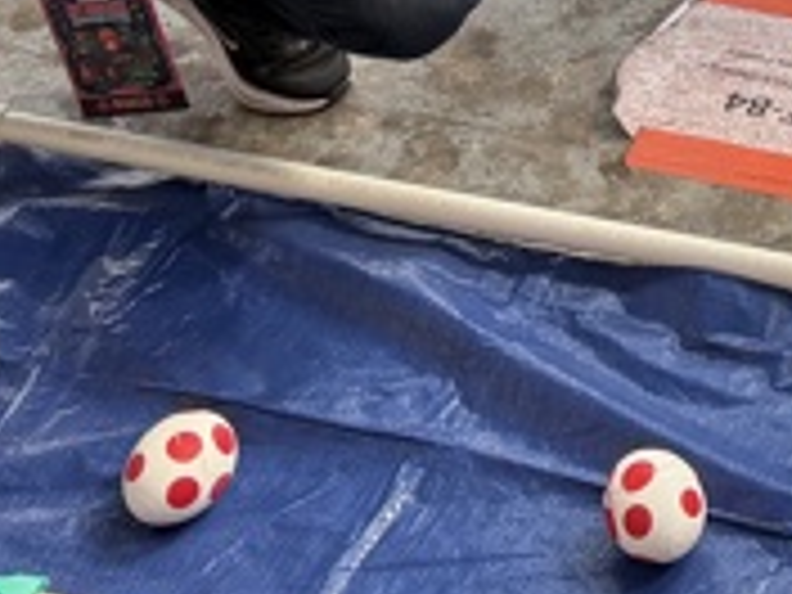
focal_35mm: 140
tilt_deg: -27.6
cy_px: -518
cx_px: 1220
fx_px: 3203
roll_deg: -0.6
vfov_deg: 10.0
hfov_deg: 13.2
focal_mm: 6.76
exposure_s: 1/172
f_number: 1.78
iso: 80
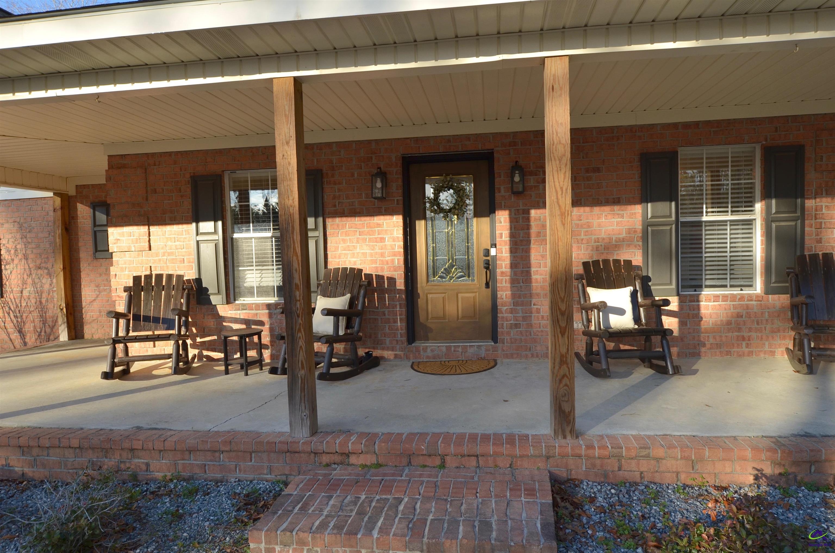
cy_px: 276
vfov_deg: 59.3
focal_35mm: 21
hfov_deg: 81.3
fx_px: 486
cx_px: 418
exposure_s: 1/125
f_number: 9
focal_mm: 14
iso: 200
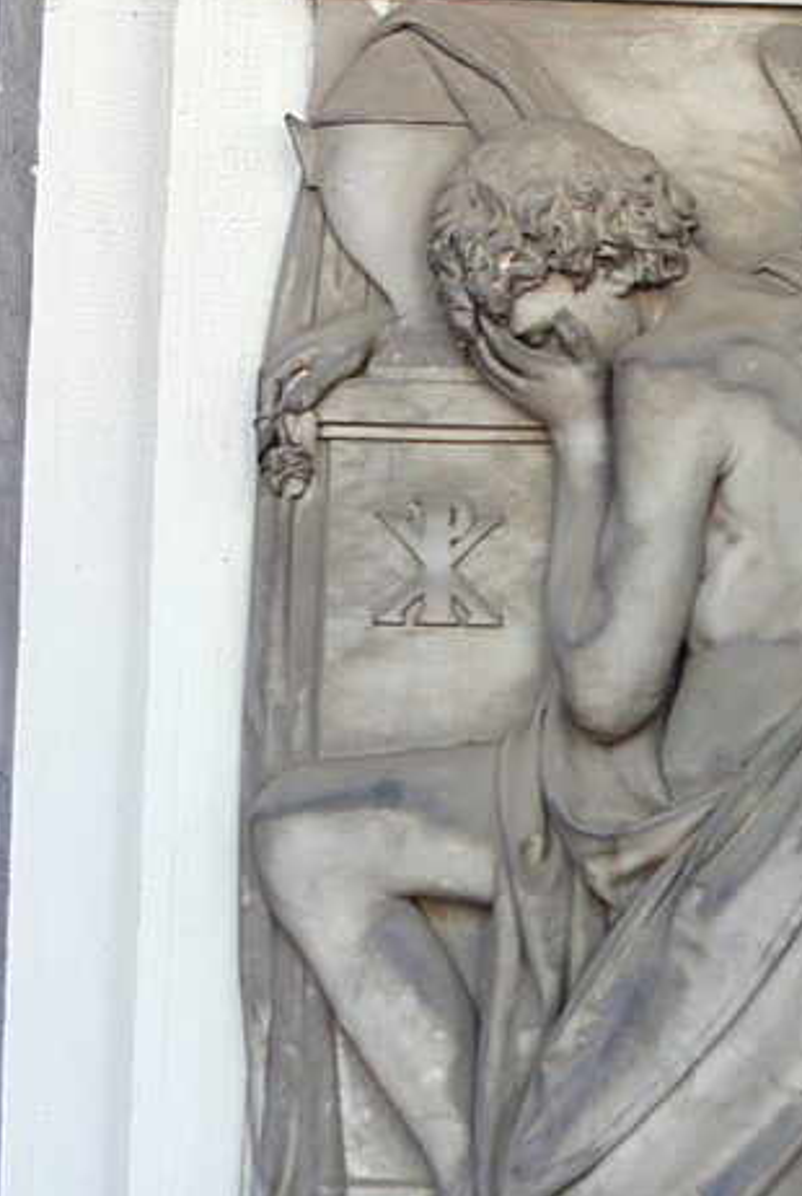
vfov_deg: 18.7
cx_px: 742
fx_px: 3626
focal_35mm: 109
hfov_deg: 12.5
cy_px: 730
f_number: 5.6
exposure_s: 1/15
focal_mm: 28.13
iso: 200
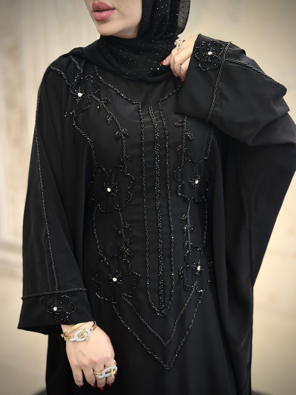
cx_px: 148
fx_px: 547
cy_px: 198
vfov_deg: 39.7
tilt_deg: -10.6
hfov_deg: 30.3
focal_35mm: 48
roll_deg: +0.3
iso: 250
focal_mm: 6.86
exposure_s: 1/50
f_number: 1.78
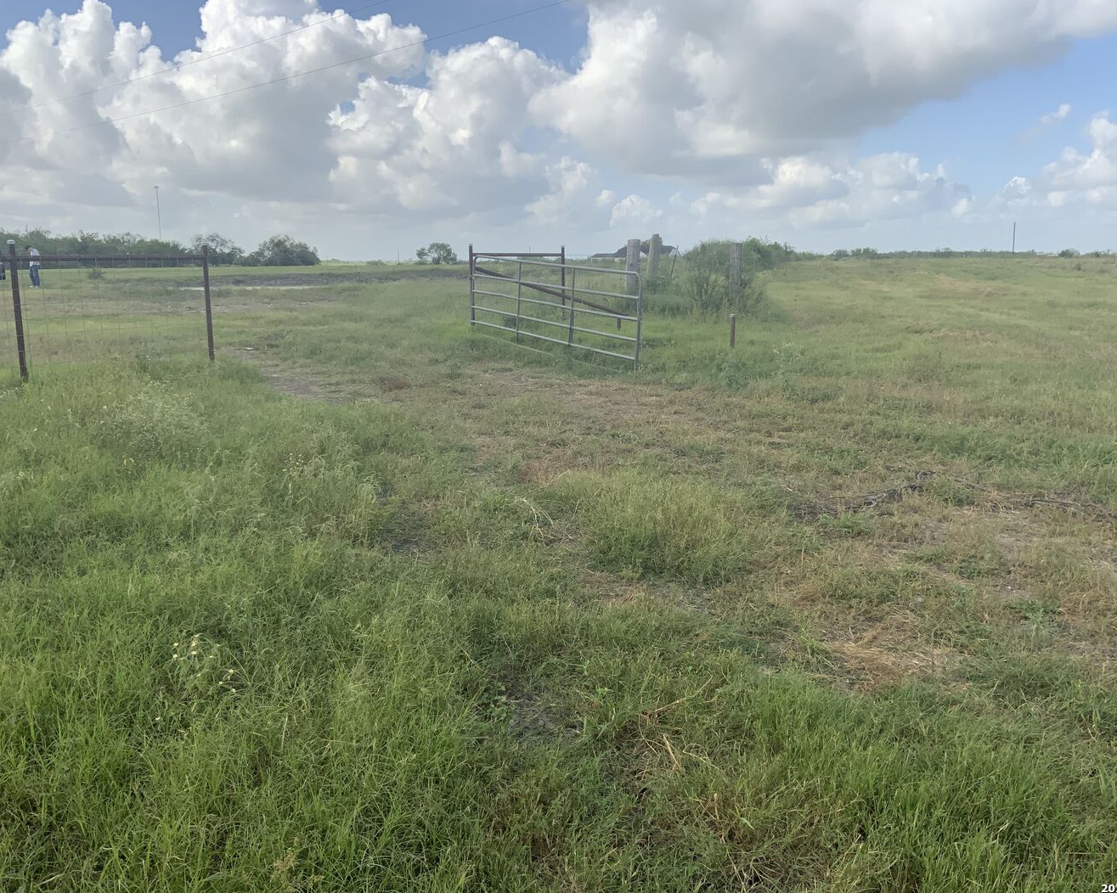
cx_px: 579
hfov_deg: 57.2
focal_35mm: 31
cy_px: 437
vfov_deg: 47.1
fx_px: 1025
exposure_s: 1/1626
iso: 16
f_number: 1.8
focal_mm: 3
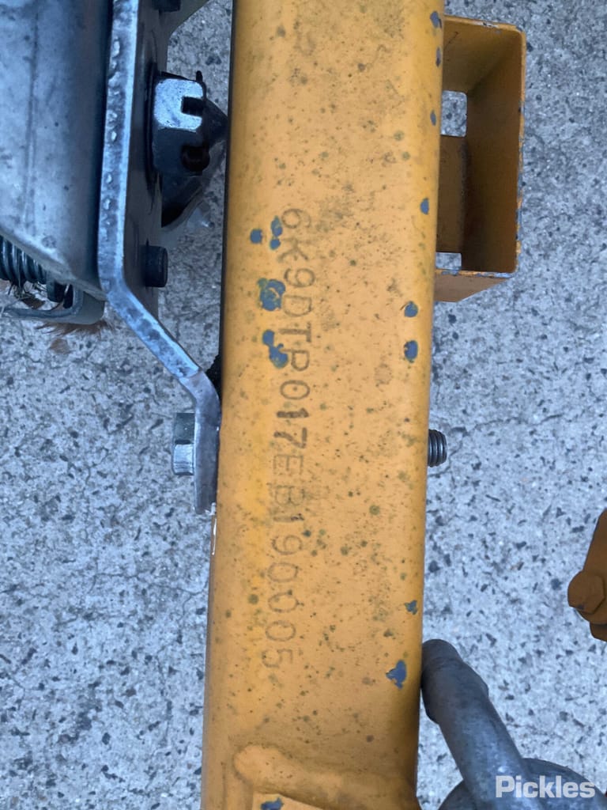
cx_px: 304
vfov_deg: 61.7
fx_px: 678
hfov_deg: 48.2
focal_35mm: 29
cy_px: 405
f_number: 1.8
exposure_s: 1/60
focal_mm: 3
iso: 100
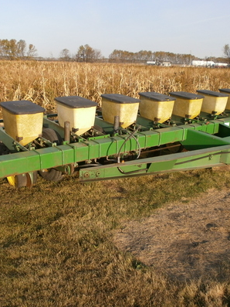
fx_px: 328
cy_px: 153
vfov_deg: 50.1
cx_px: 118
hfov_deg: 38.7
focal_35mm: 37
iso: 100
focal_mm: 4.8
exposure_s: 1/800
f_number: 2.9
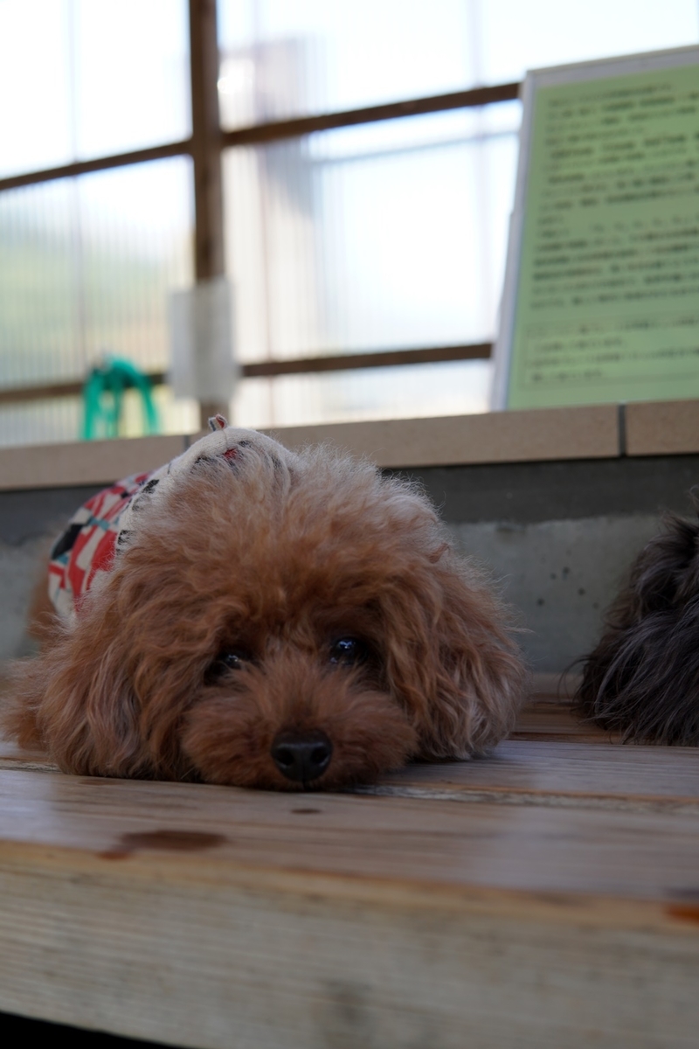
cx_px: 350
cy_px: 524
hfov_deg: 29.9
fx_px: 1311
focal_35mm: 45
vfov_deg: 43.6
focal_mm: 30
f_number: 4
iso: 100
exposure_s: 1/60
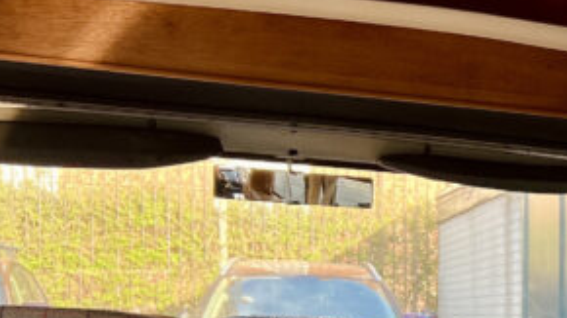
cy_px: 484
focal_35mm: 100
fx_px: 1503
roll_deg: -1.2
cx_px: 782
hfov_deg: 19.3
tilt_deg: -5.2
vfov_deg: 11.6
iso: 50
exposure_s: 1/121
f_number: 1.5
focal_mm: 5.7
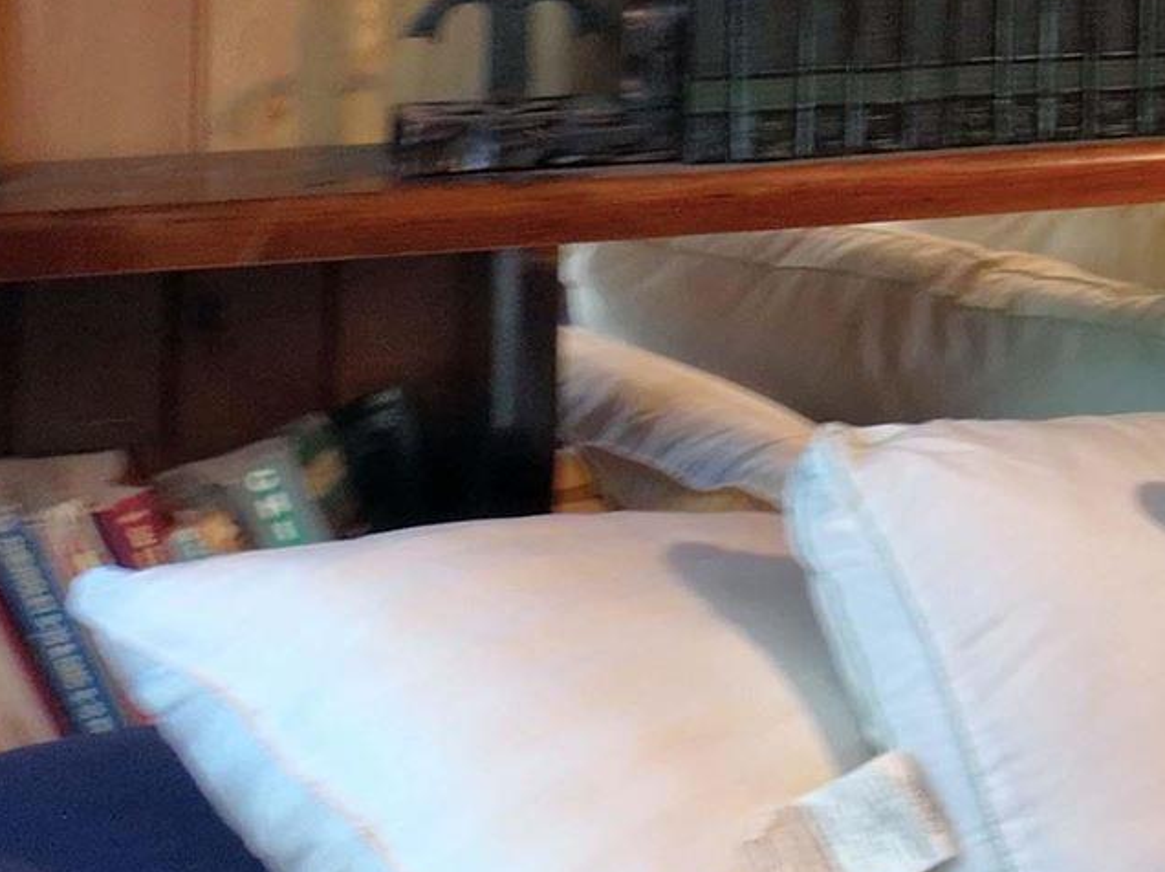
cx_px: 2630
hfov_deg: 13.4
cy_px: -430
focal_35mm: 116
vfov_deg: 12.2
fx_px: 3901
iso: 280
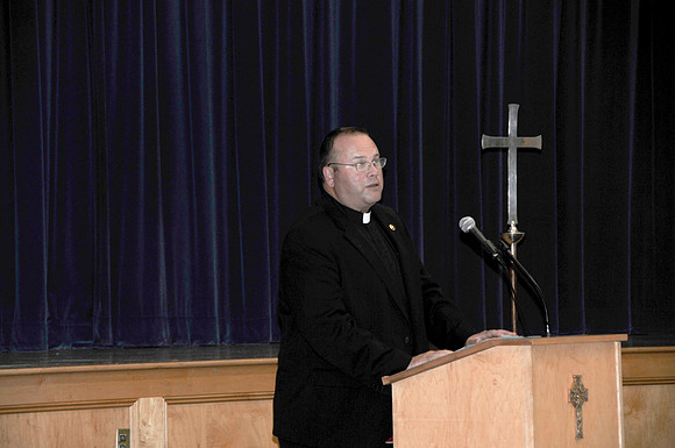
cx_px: 338
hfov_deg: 13.1
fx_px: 2949
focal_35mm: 158
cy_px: 224
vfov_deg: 8.7
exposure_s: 1/60
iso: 200
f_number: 5.3
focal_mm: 105
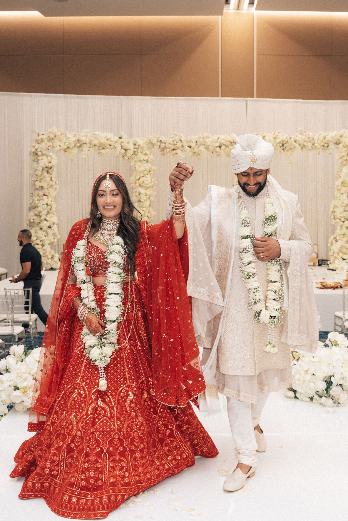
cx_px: 208
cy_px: 260
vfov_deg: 45.2
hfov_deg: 31.0
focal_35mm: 43
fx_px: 625
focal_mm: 28.6
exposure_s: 1/200
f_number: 4.5
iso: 500
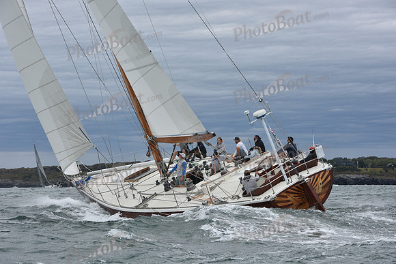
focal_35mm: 98
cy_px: 132
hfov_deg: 20.8
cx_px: 198
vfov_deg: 14.0
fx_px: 1078
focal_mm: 98
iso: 320
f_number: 7.1
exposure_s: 1/1000
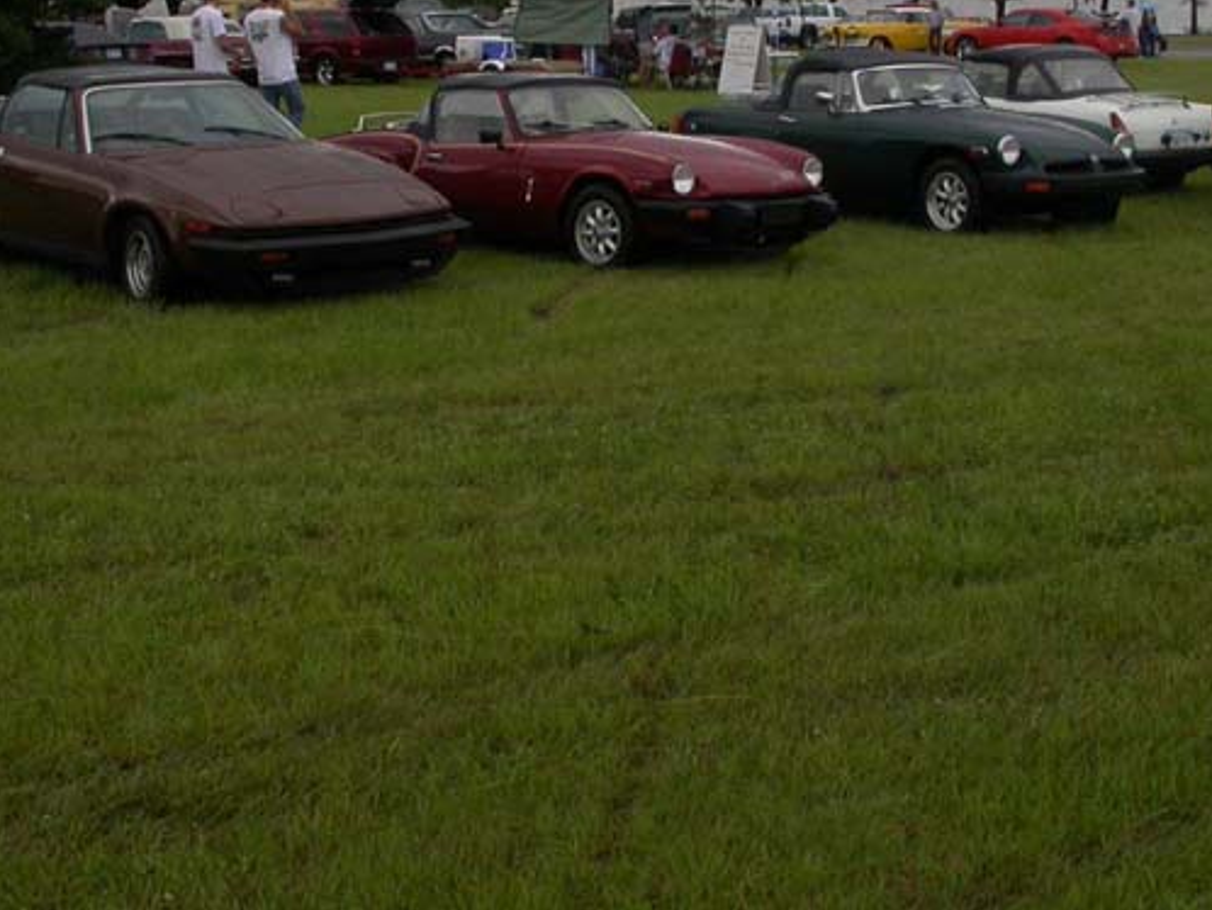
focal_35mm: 61
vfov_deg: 23.7
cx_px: 613
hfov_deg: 31.7
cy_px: 182
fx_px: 2137
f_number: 7.5
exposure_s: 1/272
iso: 100
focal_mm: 7.85
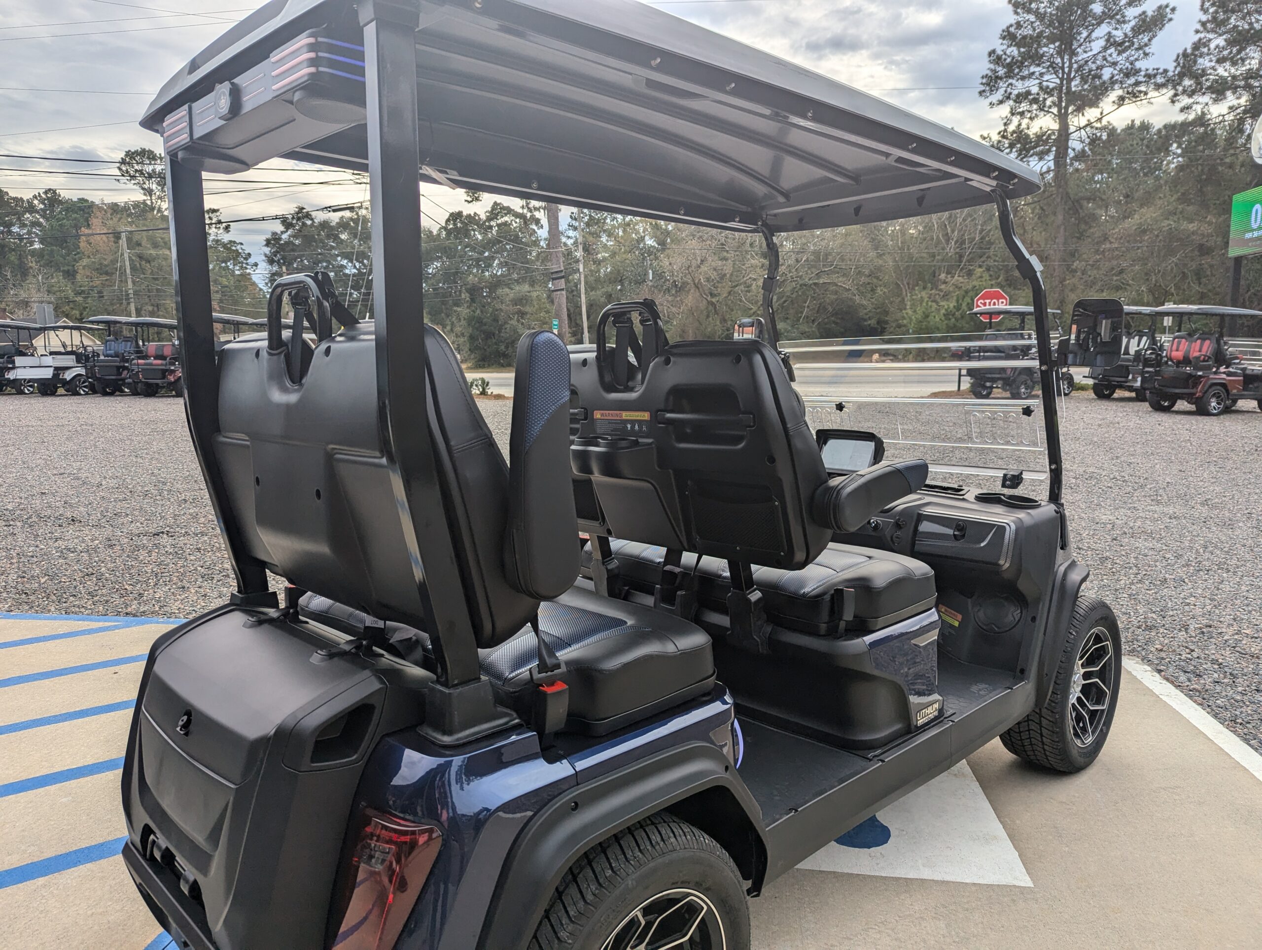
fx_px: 876
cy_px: 475
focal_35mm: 24
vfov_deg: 56.9
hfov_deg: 71.5
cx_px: 631
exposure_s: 1/1953
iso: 42
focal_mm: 6.81
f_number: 1.85
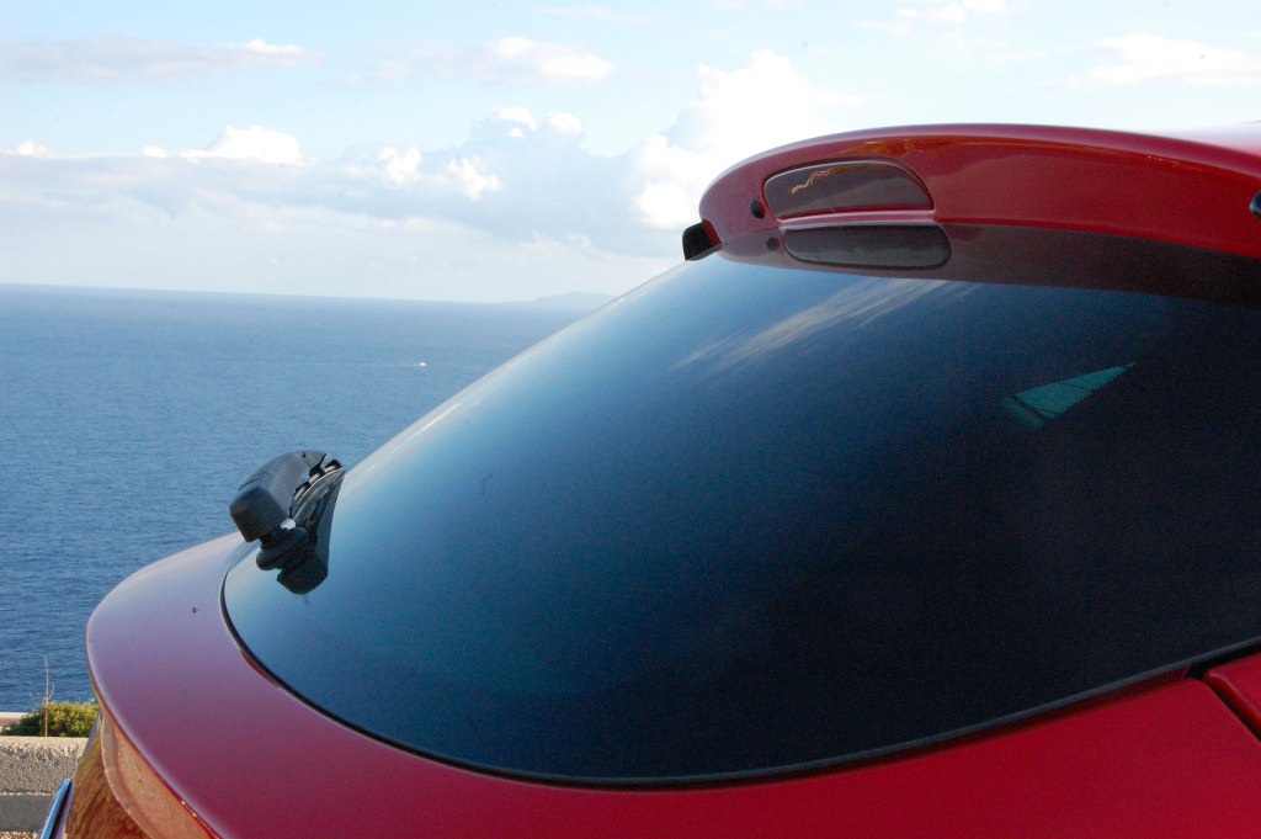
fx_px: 1785
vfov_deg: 26.4
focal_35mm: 51
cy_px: 420
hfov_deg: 38.9
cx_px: 630
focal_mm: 34
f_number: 20
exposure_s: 1/160
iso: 1600
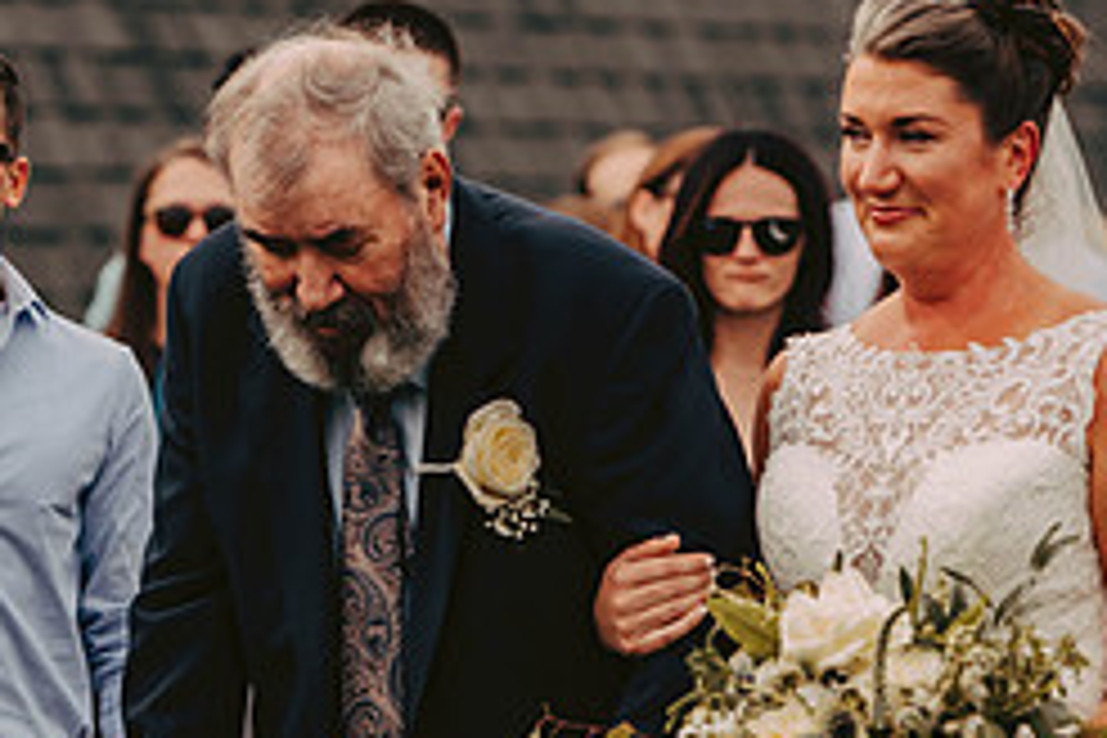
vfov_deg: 4.3
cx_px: 472
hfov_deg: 6.5
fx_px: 9778
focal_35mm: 318
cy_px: 416
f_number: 2.8
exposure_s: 1/1600
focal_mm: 135
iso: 200
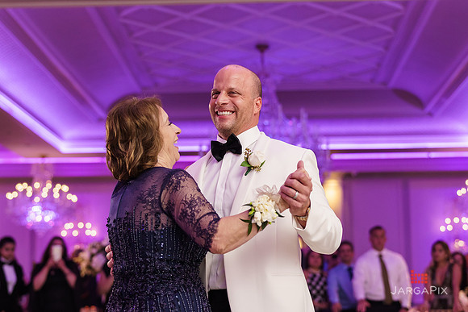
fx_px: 918
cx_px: 234
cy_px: 157
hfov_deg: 28.6
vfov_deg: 19.3
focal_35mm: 71
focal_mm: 50
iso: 1000
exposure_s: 1/250
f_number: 2
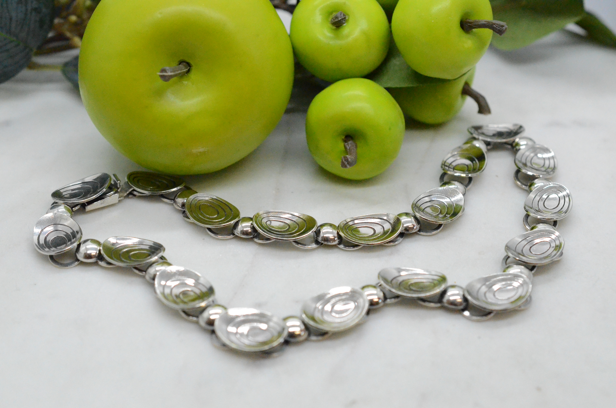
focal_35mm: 60
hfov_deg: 33.5
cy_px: 204
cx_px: 308
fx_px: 1025
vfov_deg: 22.5
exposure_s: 1/3200
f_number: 6.3
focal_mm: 40
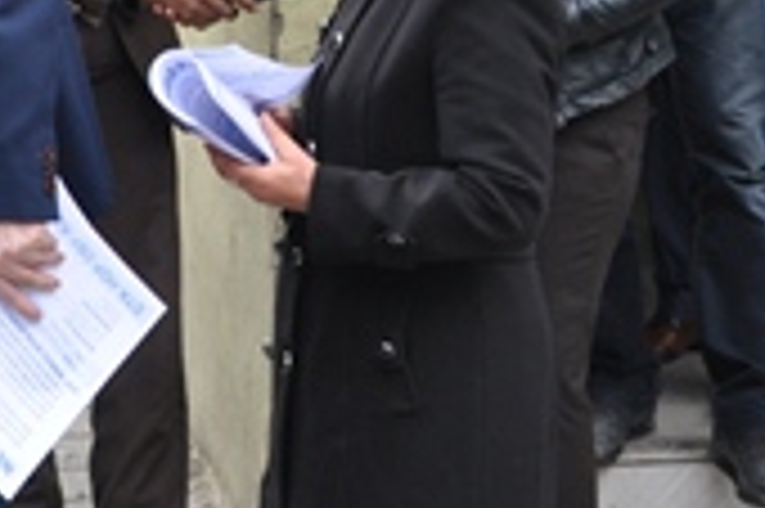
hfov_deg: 13.8
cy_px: 2
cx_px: 396
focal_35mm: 148
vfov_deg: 9.2
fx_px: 3149
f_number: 7.1
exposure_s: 1/200
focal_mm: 21
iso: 200
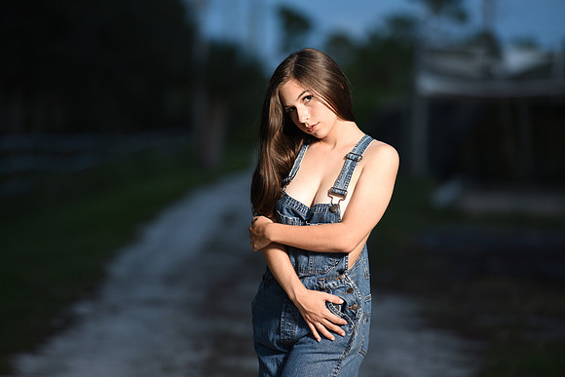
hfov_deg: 11.7
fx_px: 2747
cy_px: 188
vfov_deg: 7.9
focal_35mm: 175
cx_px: 282
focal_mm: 175
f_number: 3.5
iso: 1000
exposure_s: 1/50
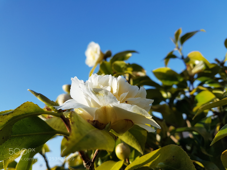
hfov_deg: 67.3
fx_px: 170
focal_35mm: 26
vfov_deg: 53.1
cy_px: 85
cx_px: 114
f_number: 1.7
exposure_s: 1/1748
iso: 40
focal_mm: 4.2
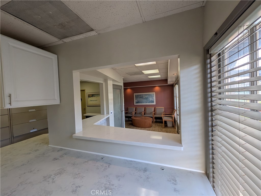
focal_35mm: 13
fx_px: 98
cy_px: 98
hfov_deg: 106.2
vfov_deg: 89.9
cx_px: 130
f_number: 2.2
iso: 41
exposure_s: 1/107
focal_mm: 1.54
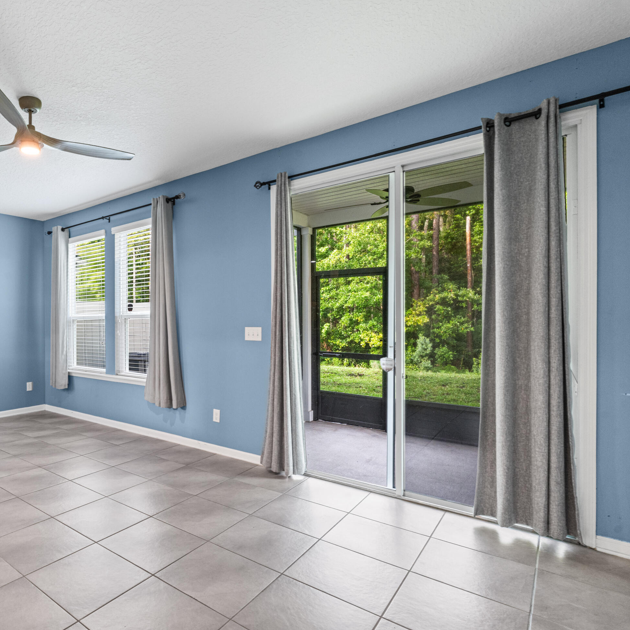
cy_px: 318
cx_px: 146
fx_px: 432
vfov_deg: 72.1
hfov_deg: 66.9
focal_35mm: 21
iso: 250
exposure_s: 1.3
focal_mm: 16
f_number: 13
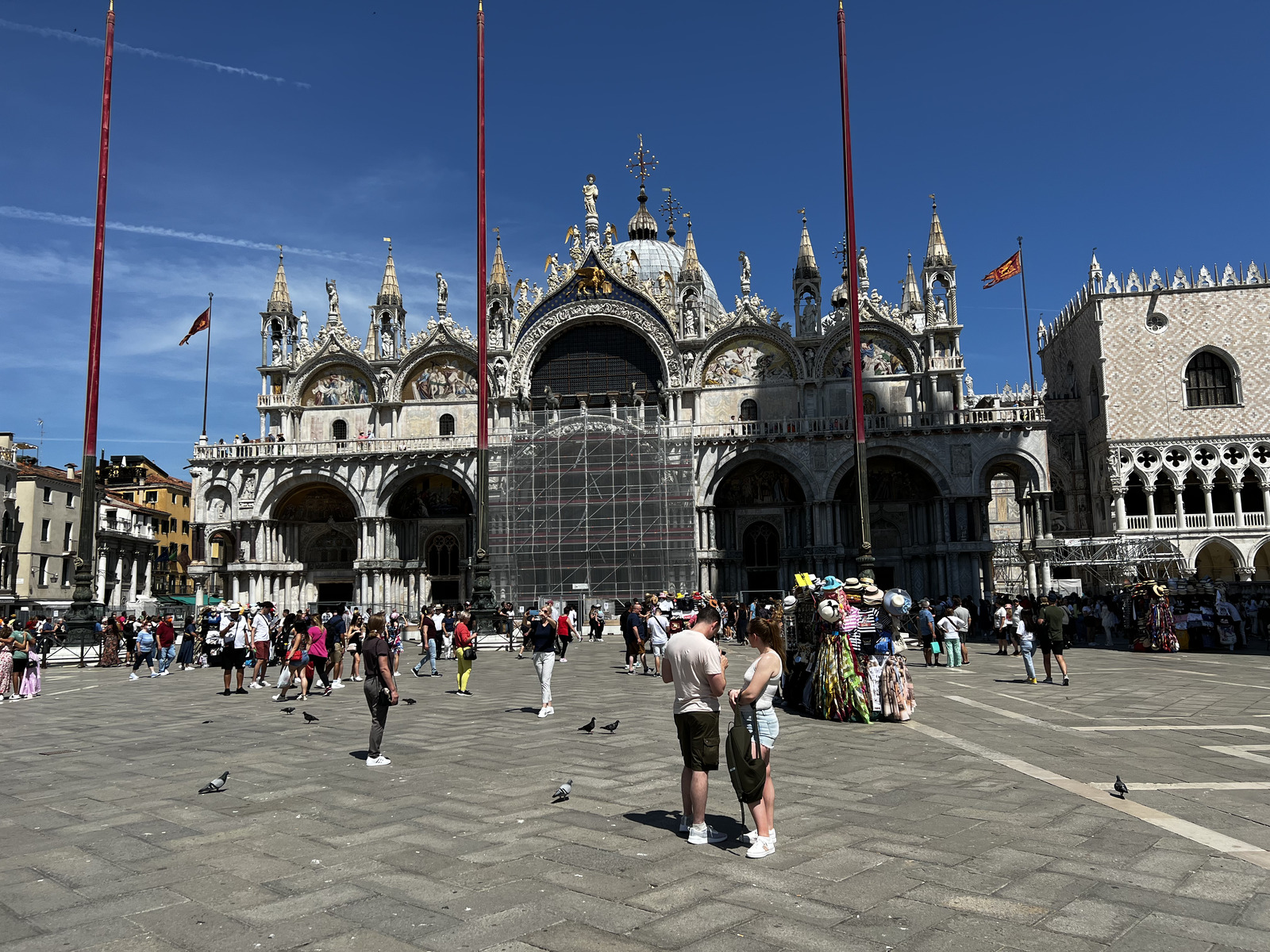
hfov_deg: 67.3
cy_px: 476
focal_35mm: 26
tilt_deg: +6.7
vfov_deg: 53.1
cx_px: 635
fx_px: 954
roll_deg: +1.7
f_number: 1.5
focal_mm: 5.7
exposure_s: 1/6211
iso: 50
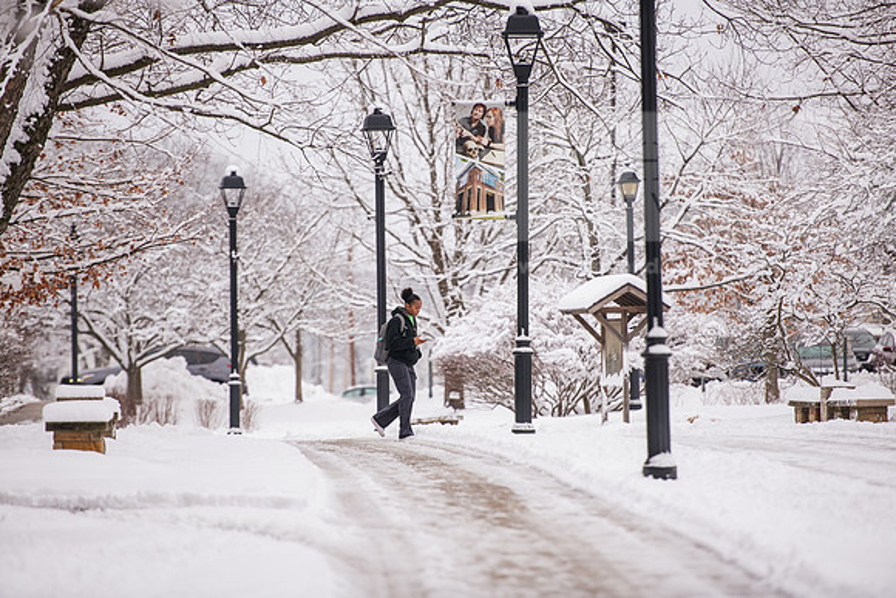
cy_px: 299
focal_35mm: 200
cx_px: 448
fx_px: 4979
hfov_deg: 10.3
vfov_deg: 6.9
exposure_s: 1/400
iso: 160
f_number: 3.2
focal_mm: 200
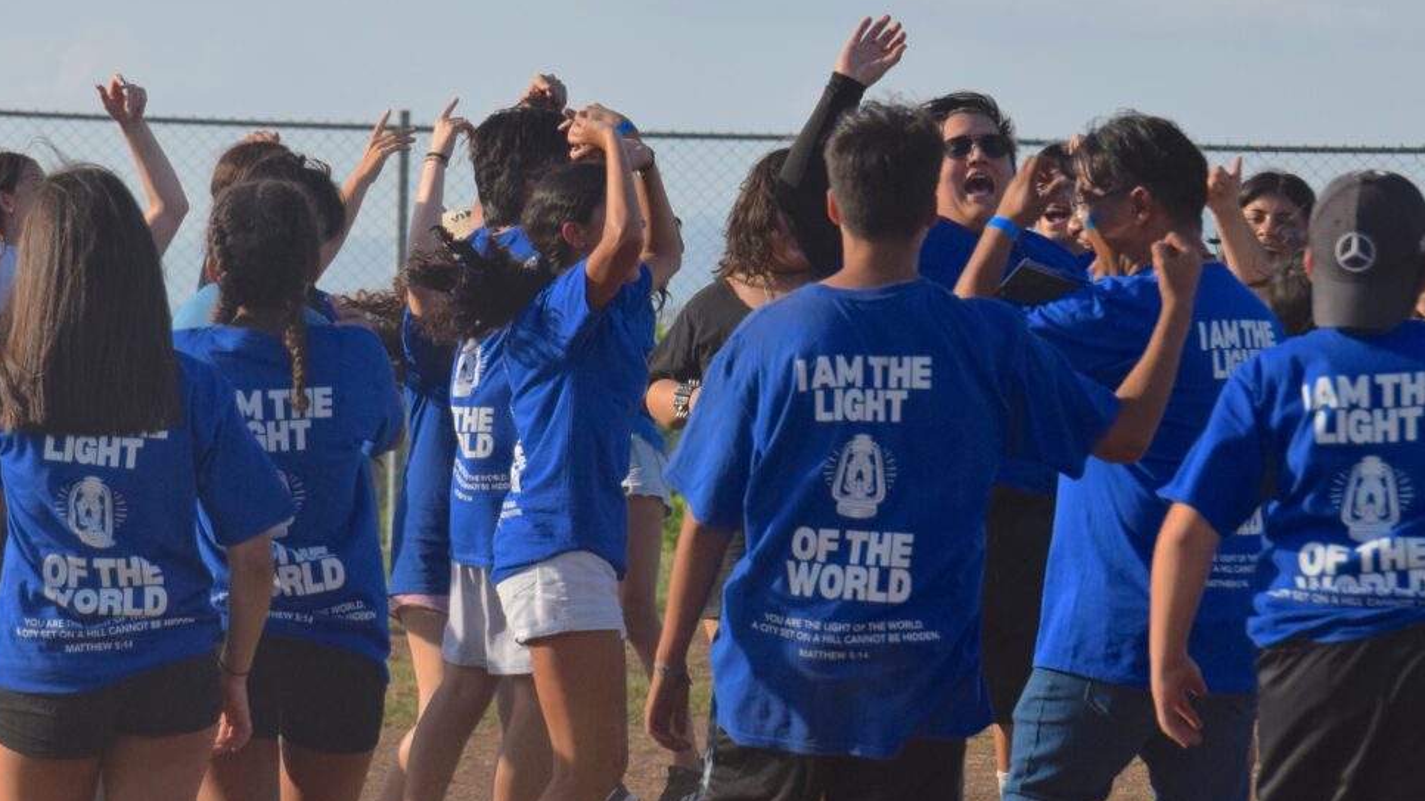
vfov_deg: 4.9
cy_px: 300
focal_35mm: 250
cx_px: 693
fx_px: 9445
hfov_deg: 8.6
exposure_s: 1/4000
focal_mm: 100
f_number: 5.6
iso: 800
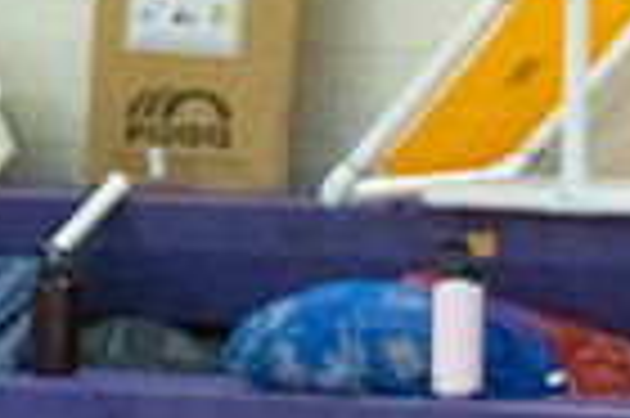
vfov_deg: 2.3
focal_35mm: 602
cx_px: 1053
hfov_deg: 3.4
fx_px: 10523
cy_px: 335
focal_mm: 145
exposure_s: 1/640
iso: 6400
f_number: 4.5
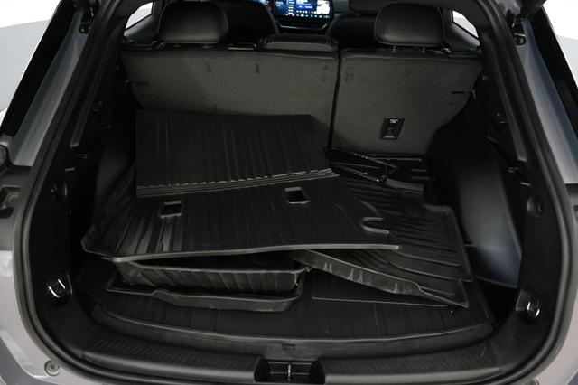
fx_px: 449
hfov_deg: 65.5
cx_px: 289
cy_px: 192
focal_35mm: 28
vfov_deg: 46.4
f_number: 2.8
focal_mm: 28
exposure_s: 1/160
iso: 3200
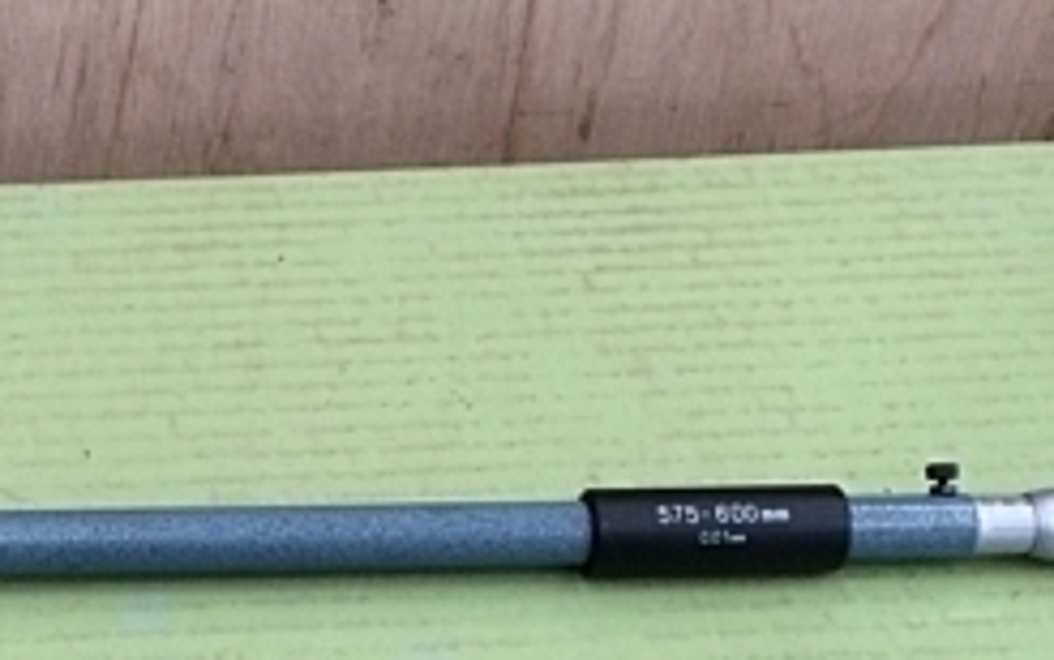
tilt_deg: -47.0
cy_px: 587
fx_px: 2299
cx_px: 43
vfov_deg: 16.1
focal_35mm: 80
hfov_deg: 24.8
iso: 64
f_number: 2.2
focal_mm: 4.15
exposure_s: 1/30
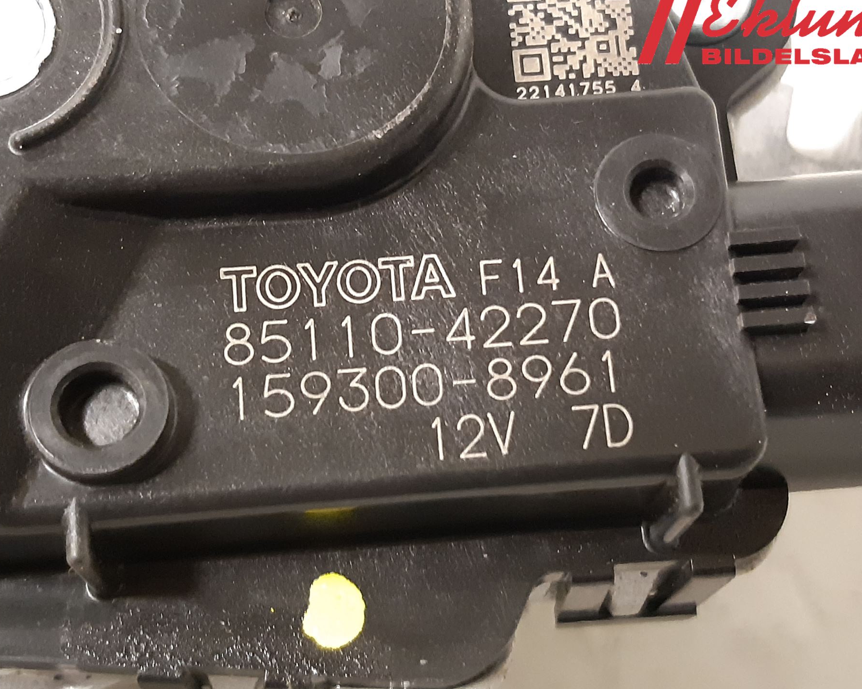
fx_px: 740
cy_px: 352
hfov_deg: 60.4
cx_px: 440
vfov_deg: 50.0
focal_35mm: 29
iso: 640
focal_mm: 3.93
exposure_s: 1/25
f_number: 1.7
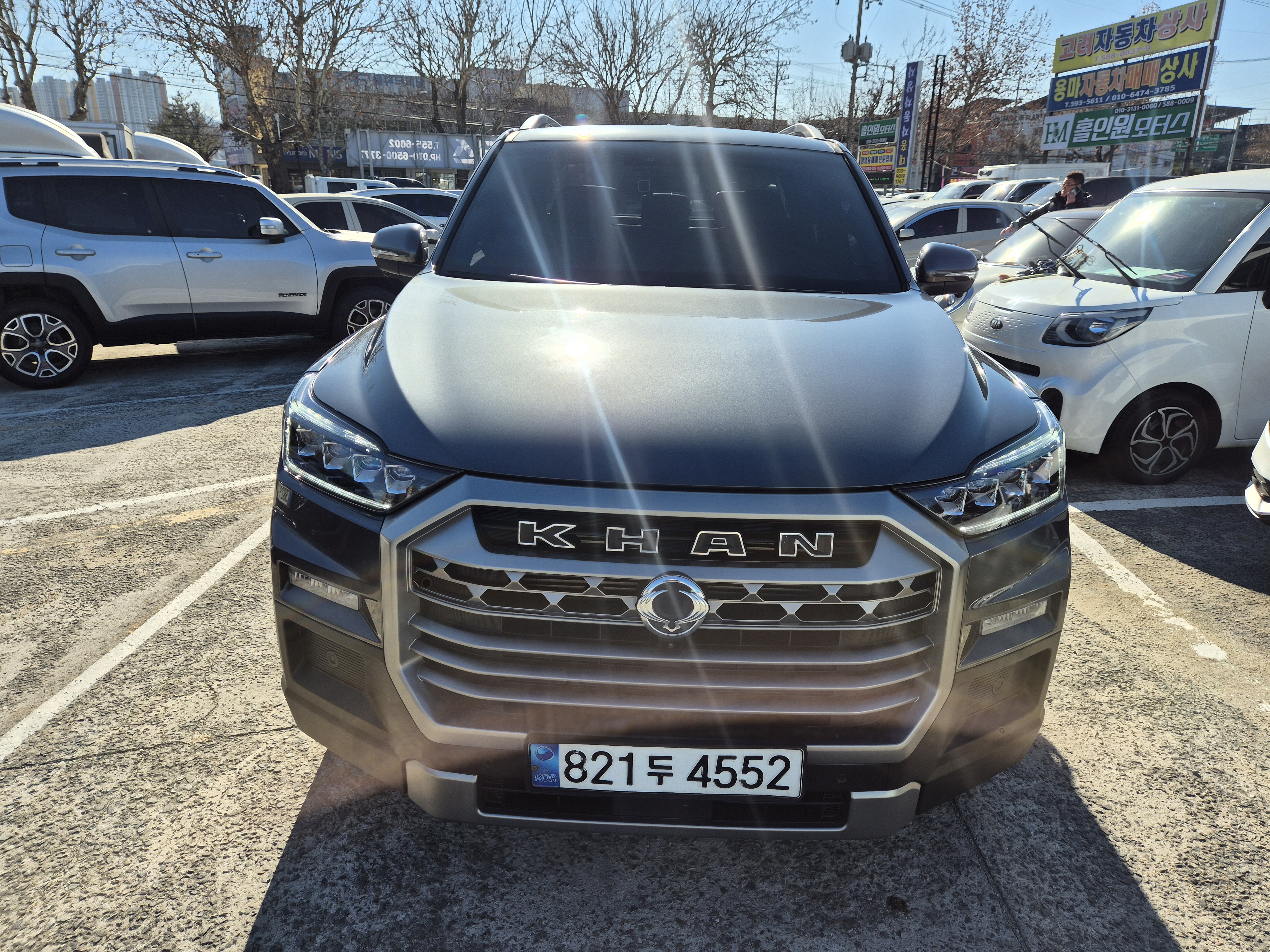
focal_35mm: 23
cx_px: 635
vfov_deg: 58.9
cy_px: 476
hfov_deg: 73.9
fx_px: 844
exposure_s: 1/1880
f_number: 1.8
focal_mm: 5.4
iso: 25
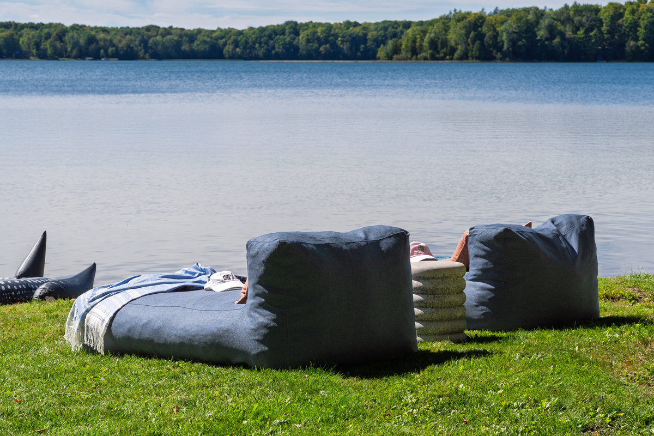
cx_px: 351
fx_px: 1630
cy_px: 225
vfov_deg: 15.2
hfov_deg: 22.7
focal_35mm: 90
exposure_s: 1/1000
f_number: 8
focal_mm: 67.3
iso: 250
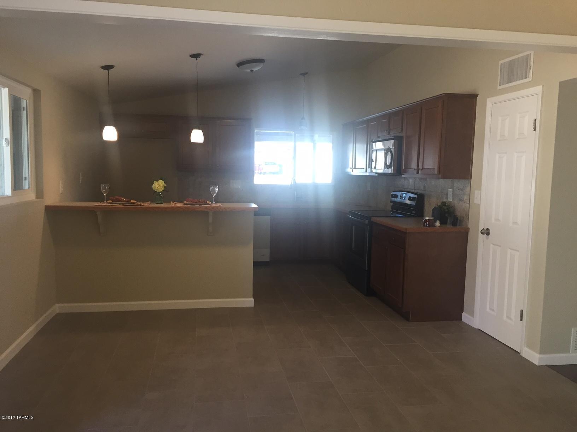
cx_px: 288
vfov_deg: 48.2
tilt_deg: -6.0
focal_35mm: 29
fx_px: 483
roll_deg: -2.2
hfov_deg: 61.7
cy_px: 216
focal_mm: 4.15
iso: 50
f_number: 2.2
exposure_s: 1/30
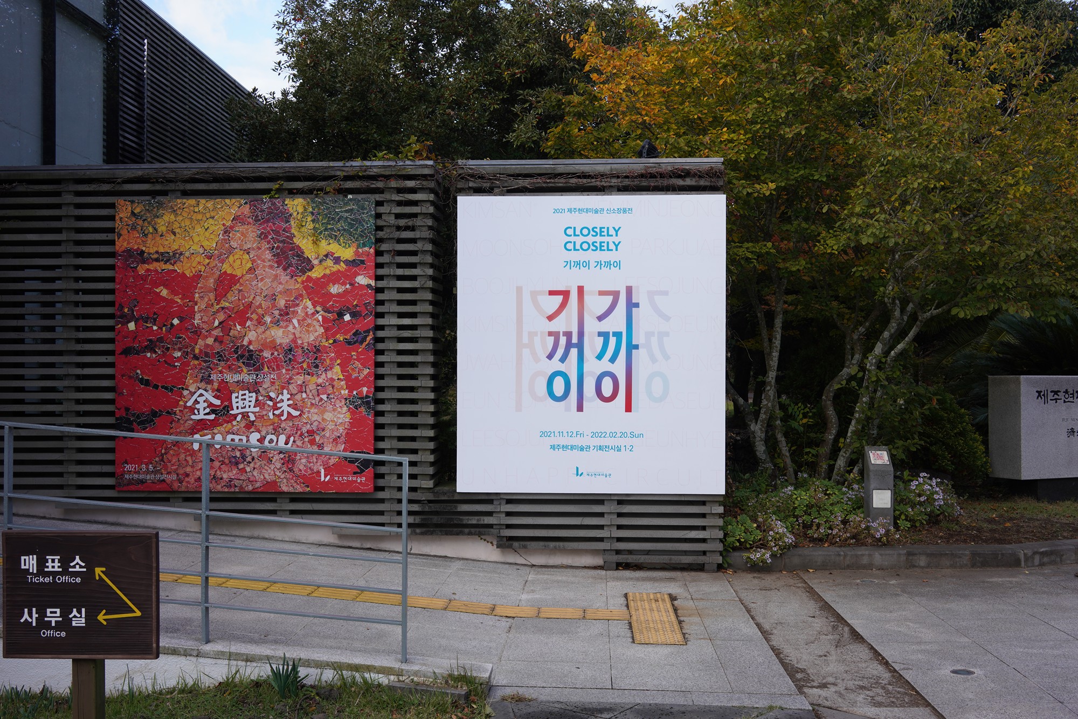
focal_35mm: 35
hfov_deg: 54.4
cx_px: 539
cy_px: 360
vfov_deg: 37.9
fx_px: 1048
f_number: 7.1
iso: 100
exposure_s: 1/100
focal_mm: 35
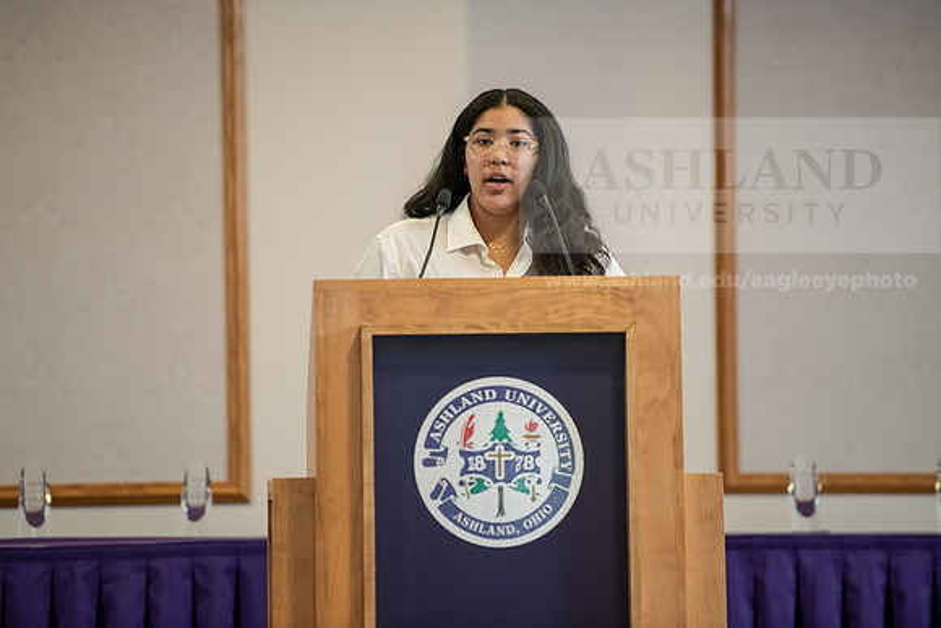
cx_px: 470
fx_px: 5229
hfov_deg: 10.3
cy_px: 314
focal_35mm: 200
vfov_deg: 6.9
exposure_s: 1/200
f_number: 3.2
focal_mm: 200
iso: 2000
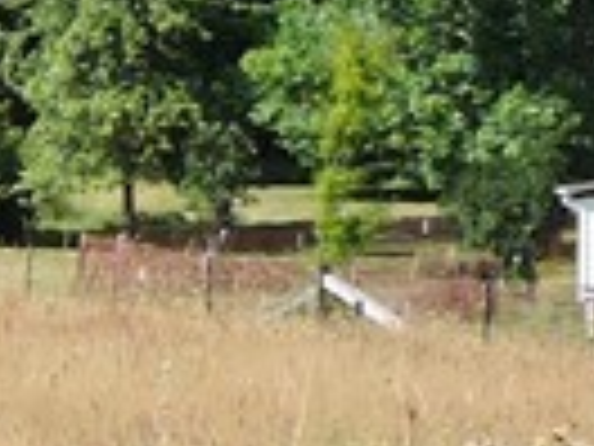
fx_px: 5337
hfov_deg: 5.9
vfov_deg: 4.8
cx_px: -1215
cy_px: 414
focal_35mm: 311
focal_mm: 7.1
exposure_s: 1/400
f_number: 3.3
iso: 80
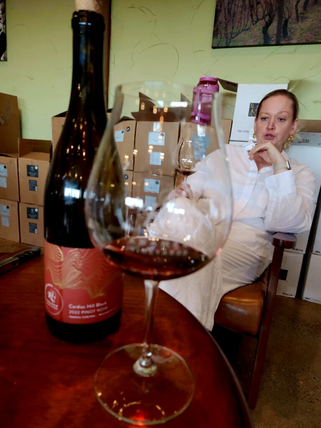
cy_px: 214
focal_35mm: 23
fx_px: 284
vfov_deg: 73.9
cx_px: 160
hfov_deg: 58.9
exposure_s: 1/60.2
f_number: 1.8
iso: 125
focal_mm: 5.4
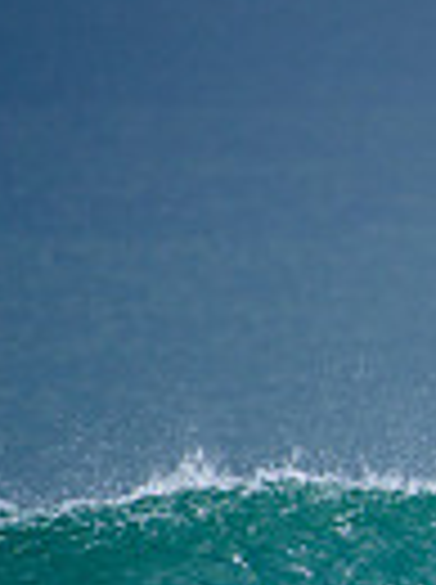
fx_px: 36276
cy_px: 596
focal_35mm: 2153
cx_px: 998
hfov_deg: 0.7
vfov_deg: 0.9
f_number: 5.6
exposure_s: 1/2000
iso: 140
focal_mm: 500
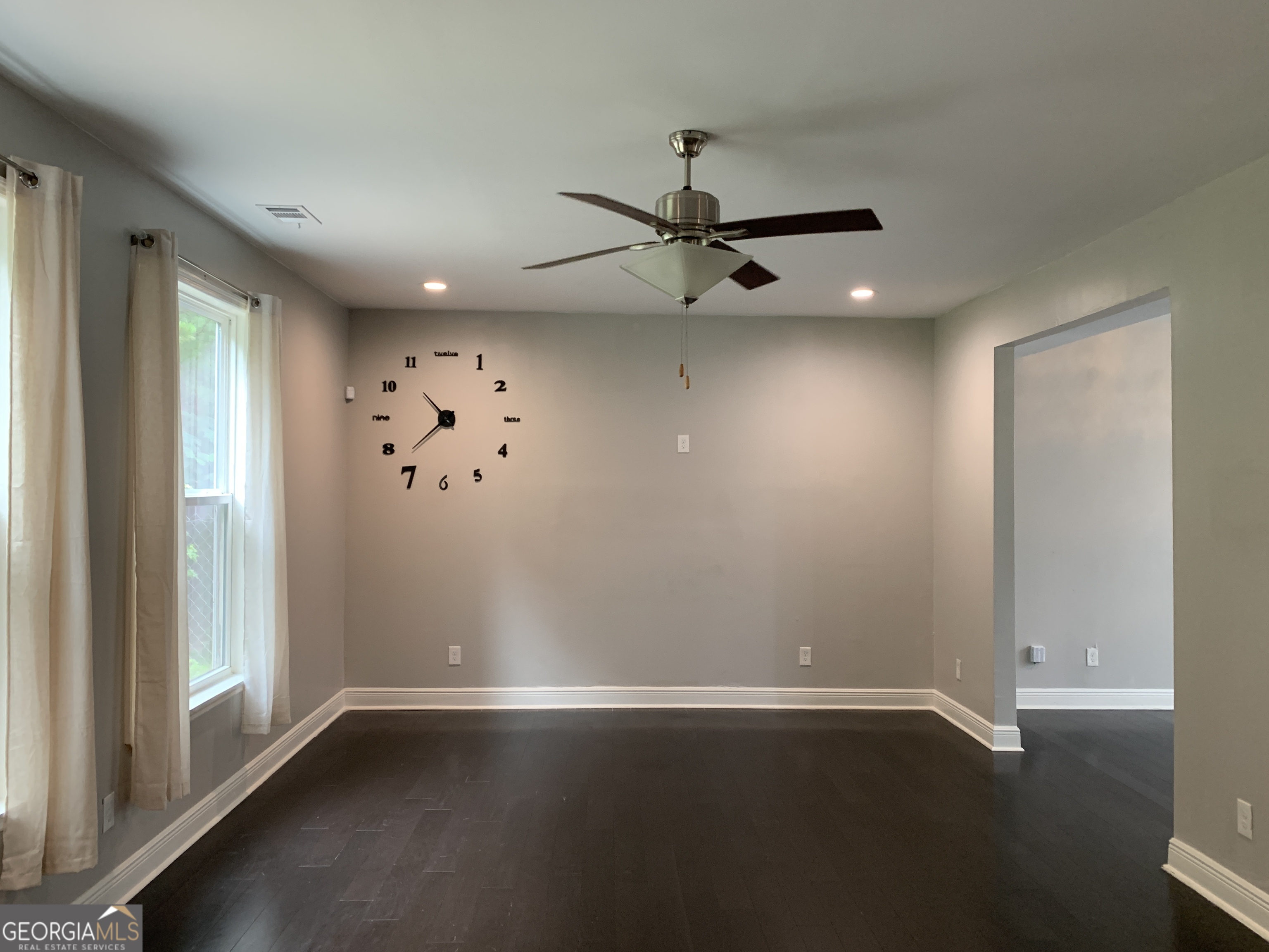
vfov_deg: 53.1
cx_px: 634
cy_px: 476
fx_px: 953
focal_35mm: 26
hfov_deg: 67.3
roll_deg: -1.4
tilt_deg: +1.5
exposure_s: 1/60
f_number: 1.8
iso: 160
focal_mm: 4.25
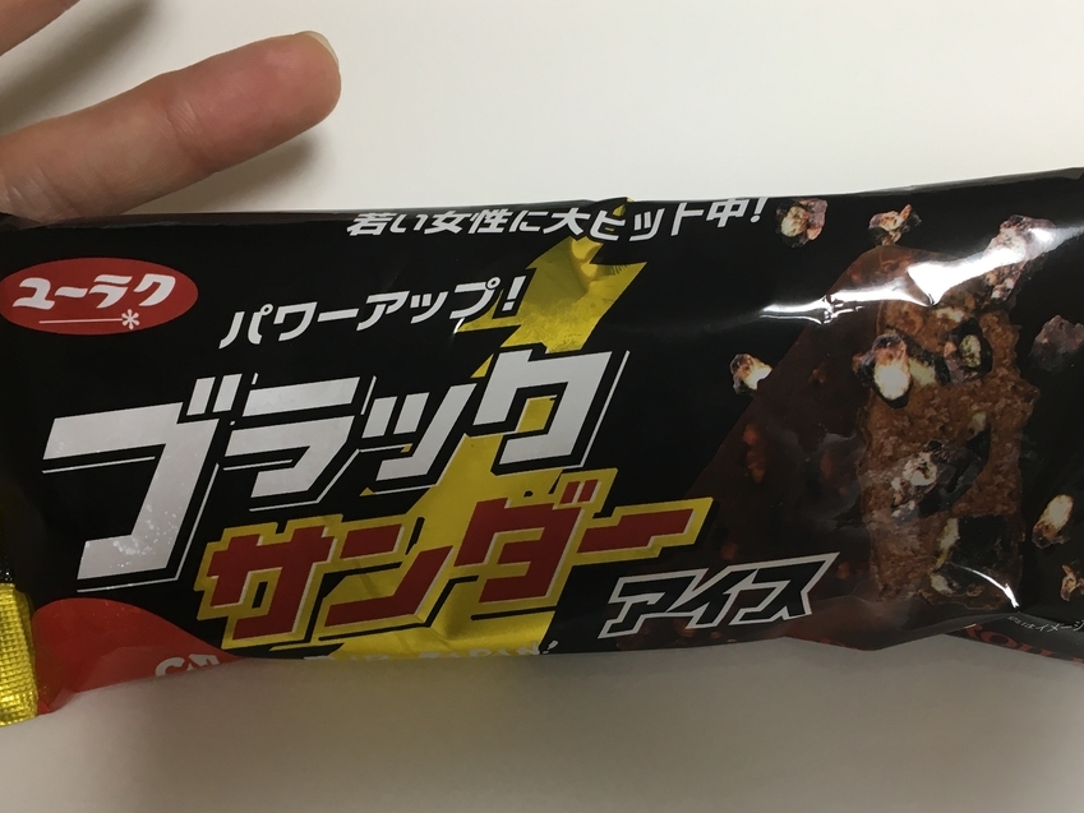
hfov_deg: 45.7
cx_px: 608
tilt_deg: -73.9
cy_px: 498
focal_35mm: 41
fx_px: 1284
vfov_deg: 35.0
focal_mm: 4.15
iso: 50
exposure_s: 1/30
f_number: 2.2
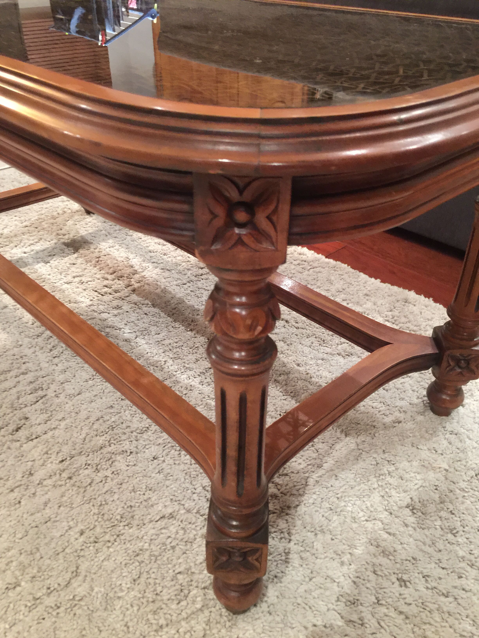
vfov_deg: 61.7
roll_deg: +0.2
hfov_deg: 48.2
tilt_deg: -34.9
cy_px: 319
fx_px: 535
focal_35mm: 29
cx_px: 240
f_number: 2.2
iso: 100
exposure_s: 1/4
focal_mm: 4.15
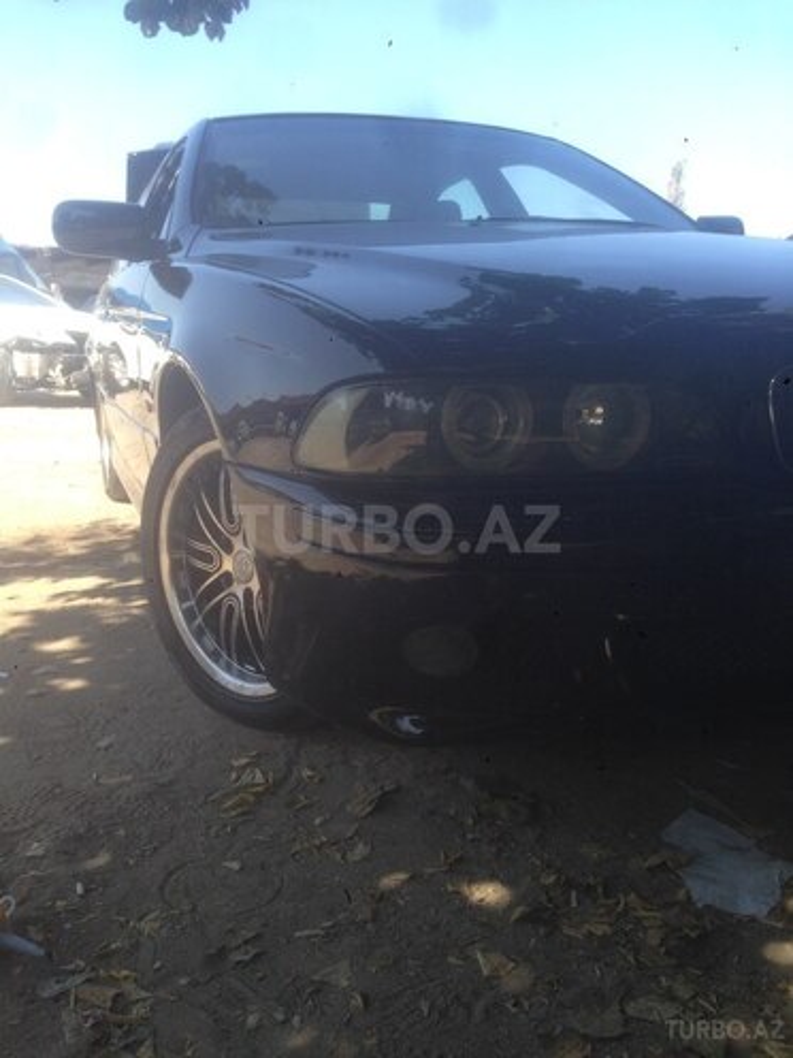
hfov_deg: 42.9
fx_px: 1008
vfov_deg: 55.4
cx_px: 396
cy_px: 529
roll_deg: -3.0
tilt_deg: -5.5
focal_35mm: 33
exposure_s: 1/347
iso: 50
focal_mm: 4.12
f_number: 2.4
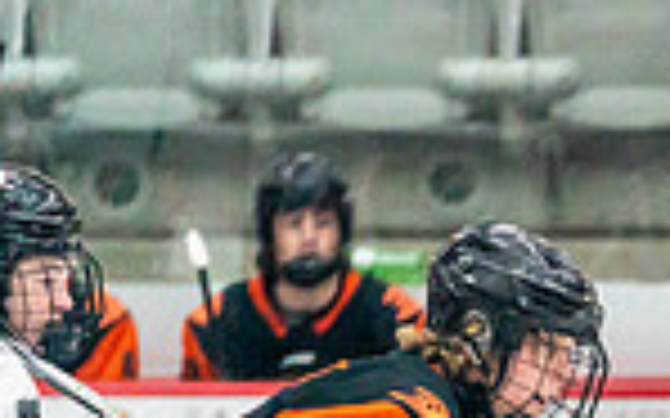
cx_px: 1070
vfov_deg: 1.6
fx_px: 14785
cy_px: 861
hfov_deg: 2.6
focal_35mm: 810
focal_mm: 200
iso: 3200
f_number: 2.8
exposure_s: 1/1250
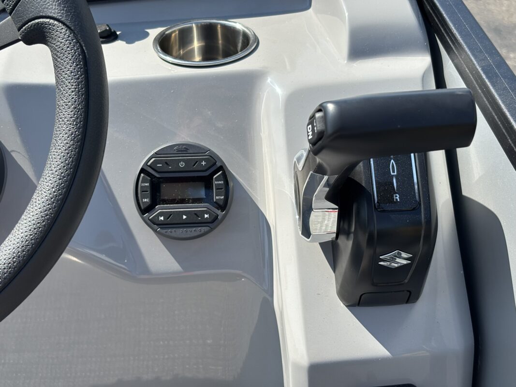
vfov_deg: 28.0
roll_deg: +1.6
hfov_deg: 36.8
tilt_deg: -35.0
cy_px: 194
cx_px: 258
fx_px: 775
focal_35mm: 52
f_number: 1.6
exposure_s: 1/1522
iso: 32
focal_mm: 5.96
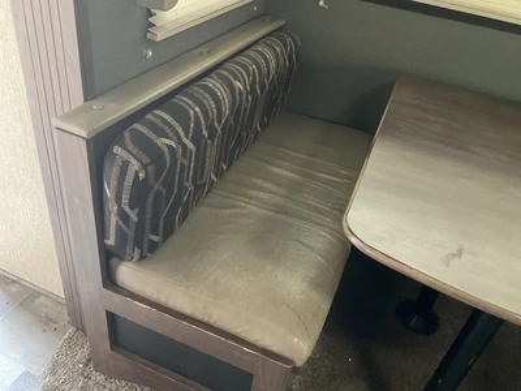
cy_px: 196
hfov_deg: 61.7
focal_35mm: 29
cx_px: 260
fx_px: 436
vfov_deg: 48.2
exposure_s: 1/30
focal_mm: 3
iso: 320
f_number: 1.8
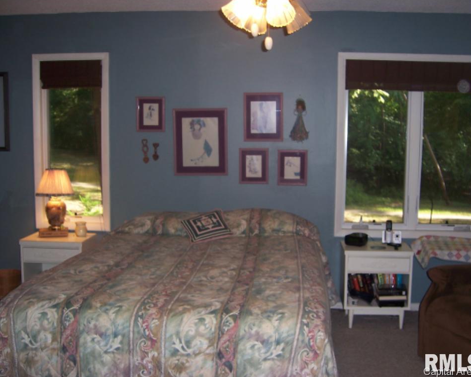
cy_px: 188
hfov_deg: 47.9
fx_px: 530
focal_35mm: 38
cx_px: 246
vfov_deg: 39.2
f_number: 3
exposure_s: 1/60
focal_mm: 6
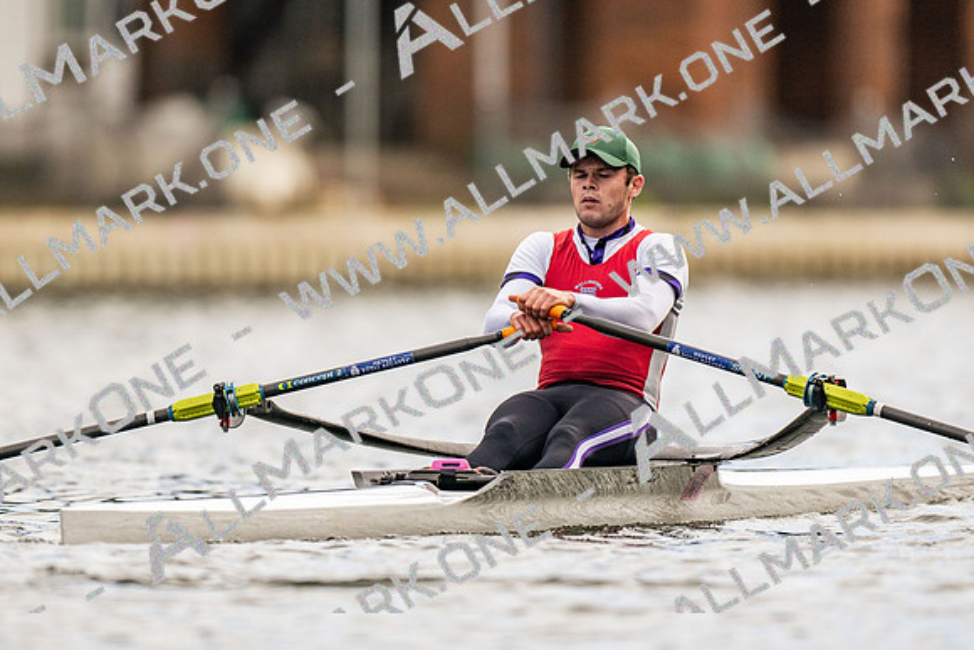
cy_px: 325
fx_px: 24367
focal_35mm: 900
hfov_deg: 2.3
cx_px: 487
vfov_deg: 1.5
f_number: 4
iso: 320
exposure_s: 1/2500
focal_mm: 600
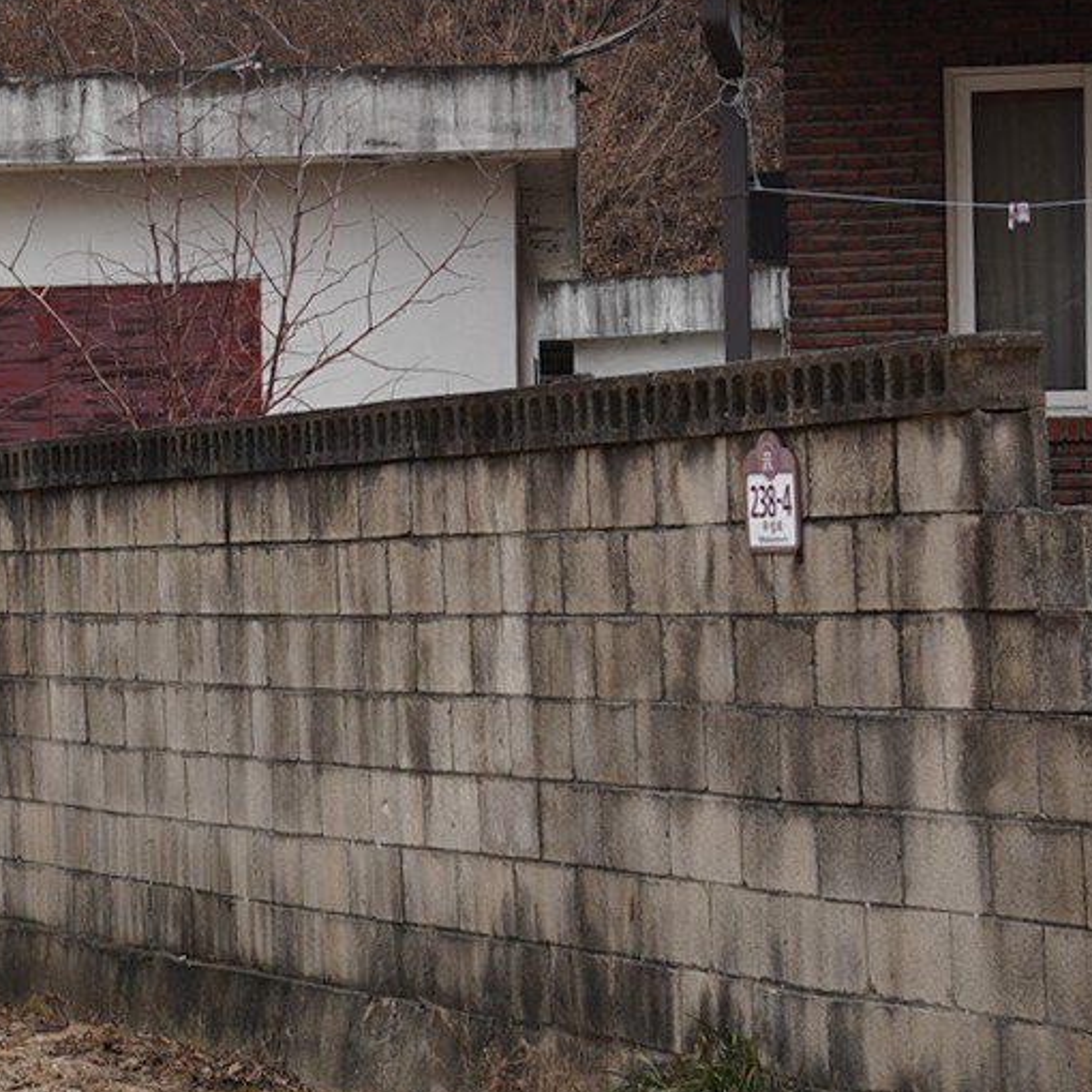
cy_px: 411
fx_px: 4640
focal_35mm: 130
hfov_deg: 12.7
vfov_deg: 13.4
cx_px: -589
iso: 100
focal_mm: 39
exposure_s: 1/100
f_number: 7.1
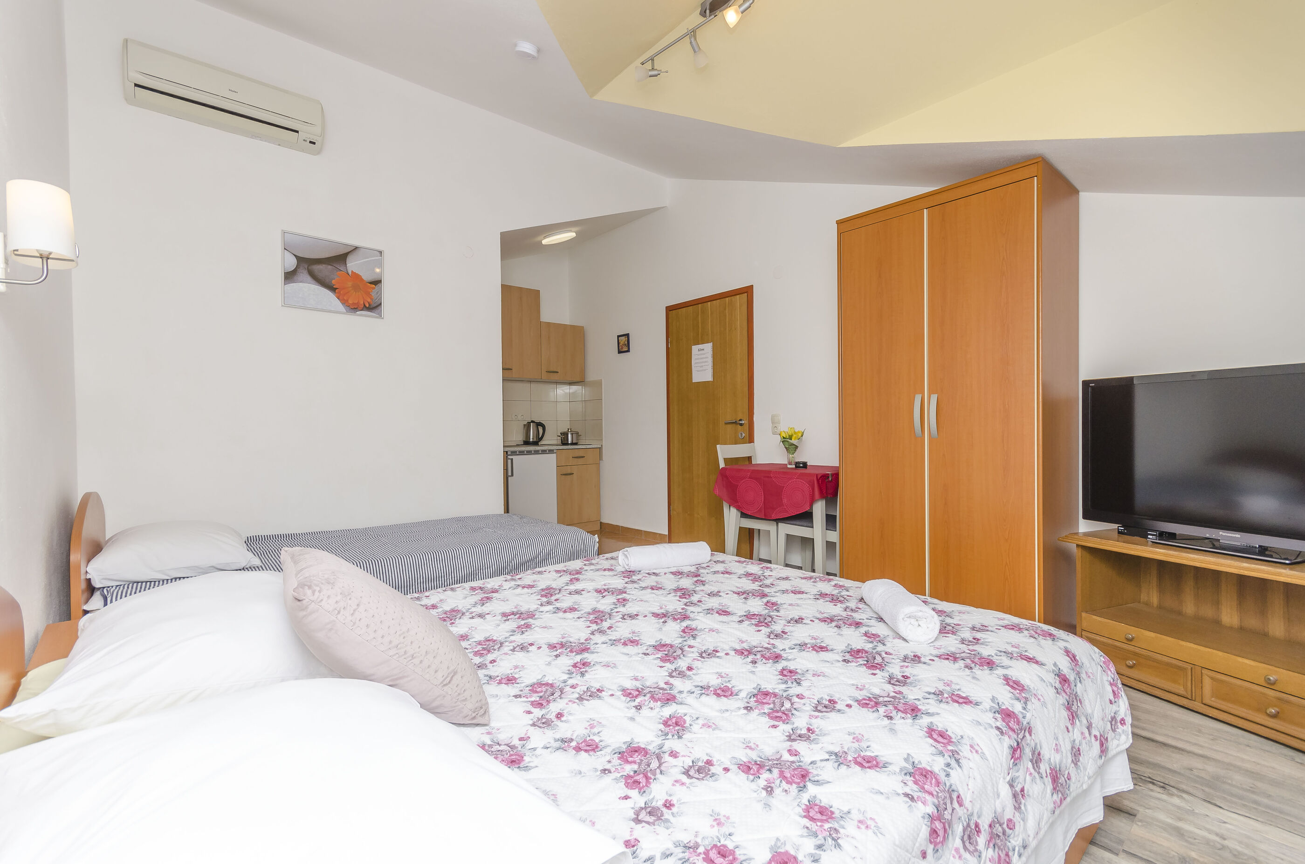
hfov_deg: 100.5
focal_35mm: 15
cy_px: 432
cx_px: 652
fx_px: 543
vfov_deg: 77.1
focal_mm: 10
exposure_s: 1/160
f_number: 8
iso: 160
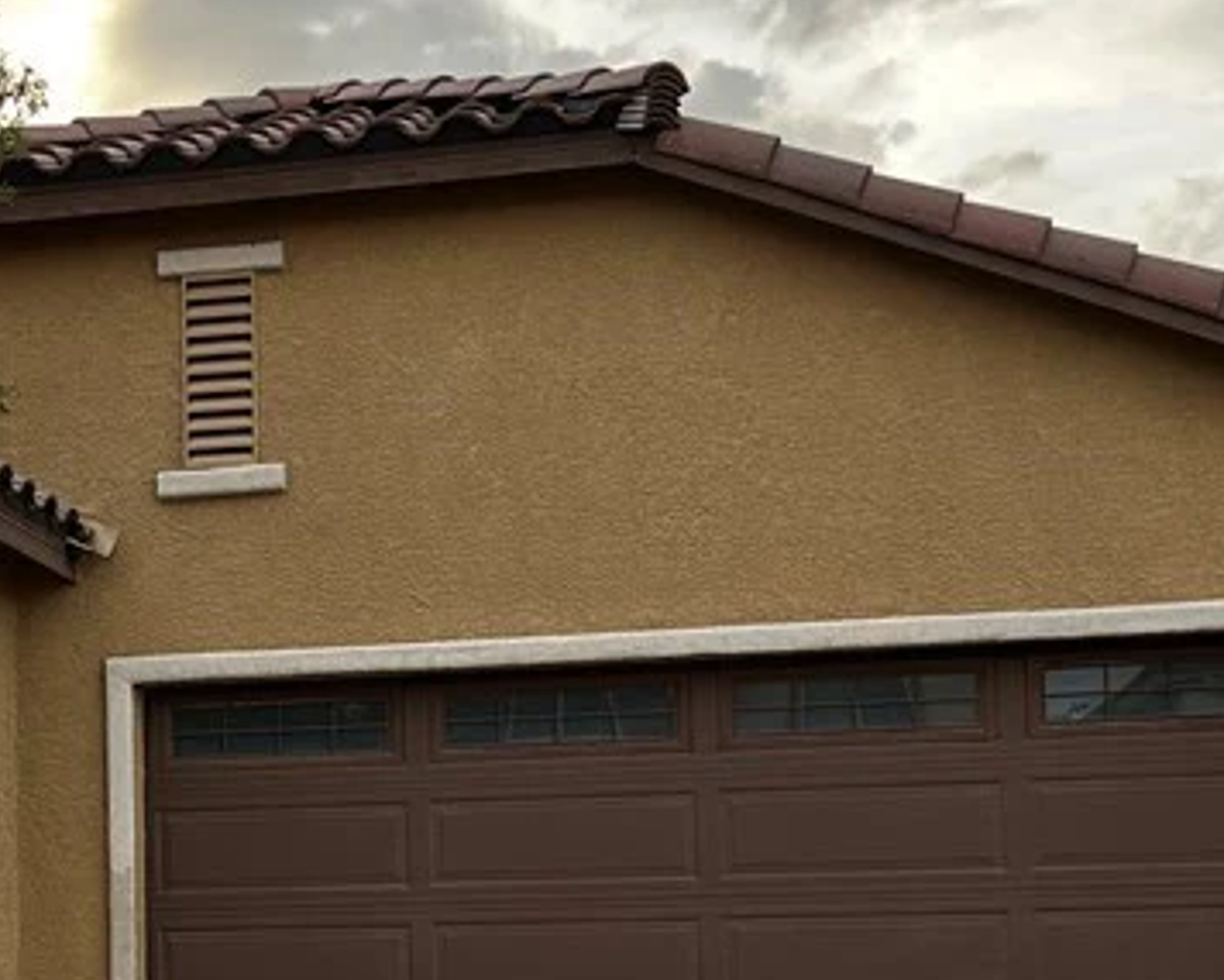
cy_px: 839
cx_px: 182
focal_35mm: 73
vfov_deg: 20.6
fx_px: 2645
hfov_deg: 25.4
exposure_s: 1/305
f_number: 1.5
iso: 50
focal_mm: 5.7
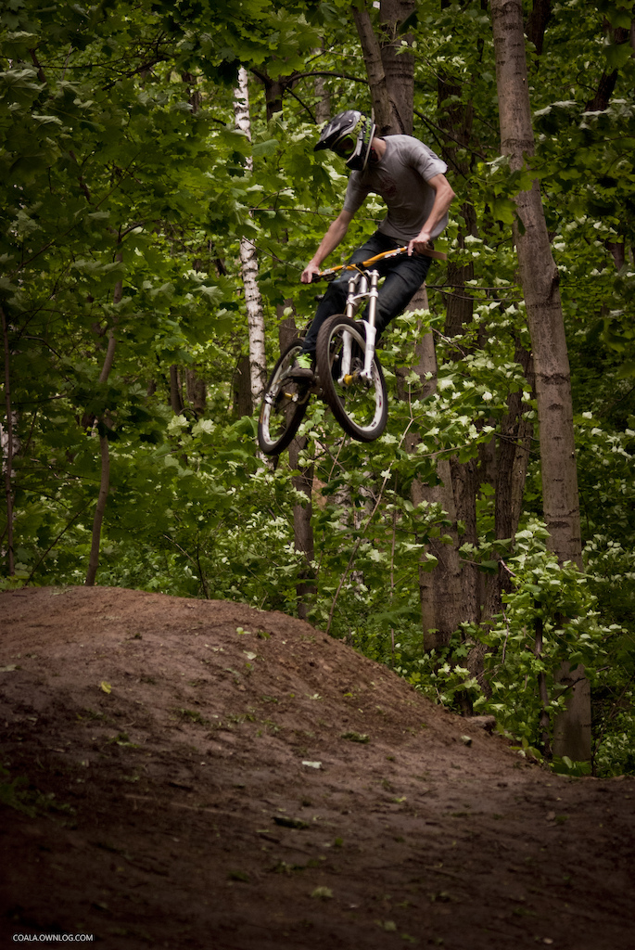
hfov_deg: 13.1
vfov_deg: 19.4
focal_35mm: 105
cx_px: 318
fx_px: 2771
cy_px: 475
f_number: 4
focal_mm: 70
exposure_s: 1/400
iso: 400
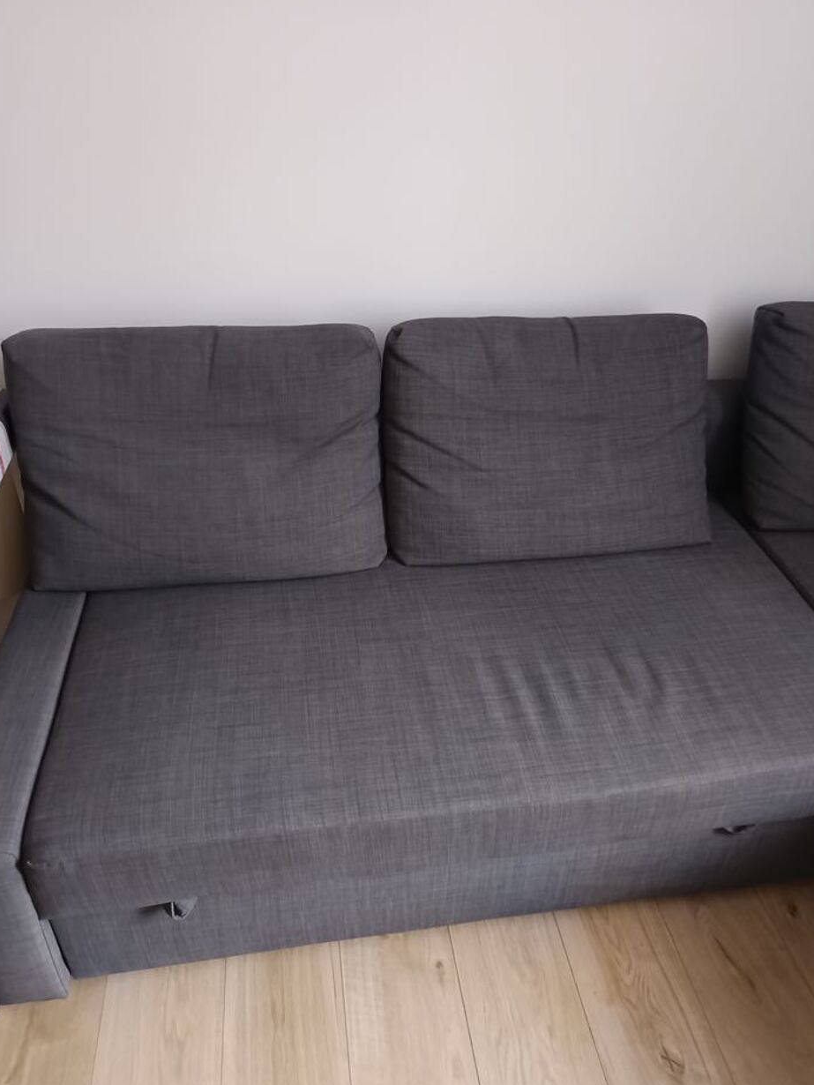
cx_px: 429
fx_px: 815
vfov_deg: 67.3
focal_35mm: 26
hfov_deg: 53.1
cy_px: 539
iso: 2537
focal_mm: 5.31
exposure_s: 1/20
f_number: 1.7
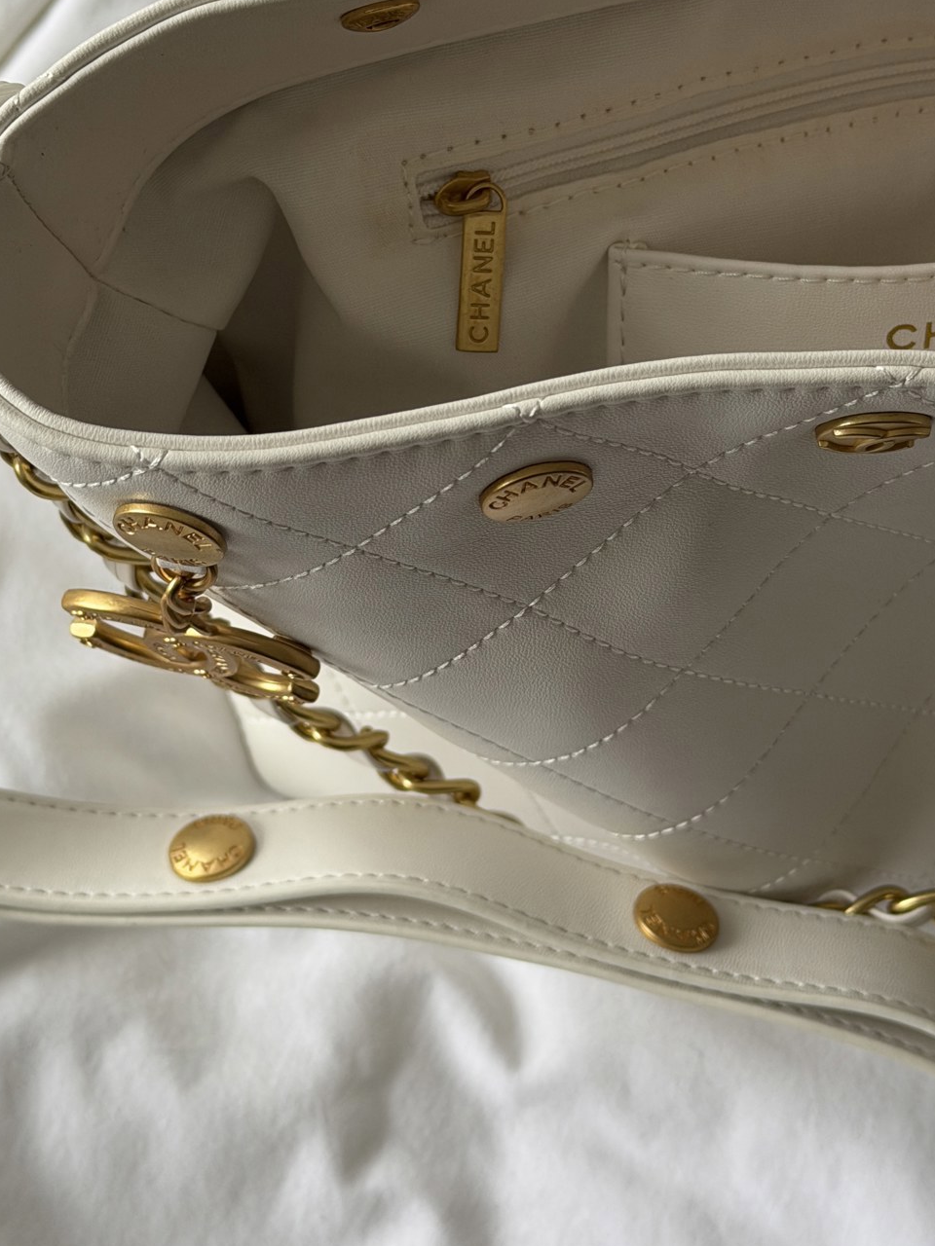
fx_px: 2701
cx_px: 488
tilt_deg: -74.6
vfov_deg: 26.0
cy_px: 550
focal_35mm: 75
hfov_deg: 19.6
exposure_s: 1/74
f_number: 1.78
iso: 100
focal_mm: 6.76
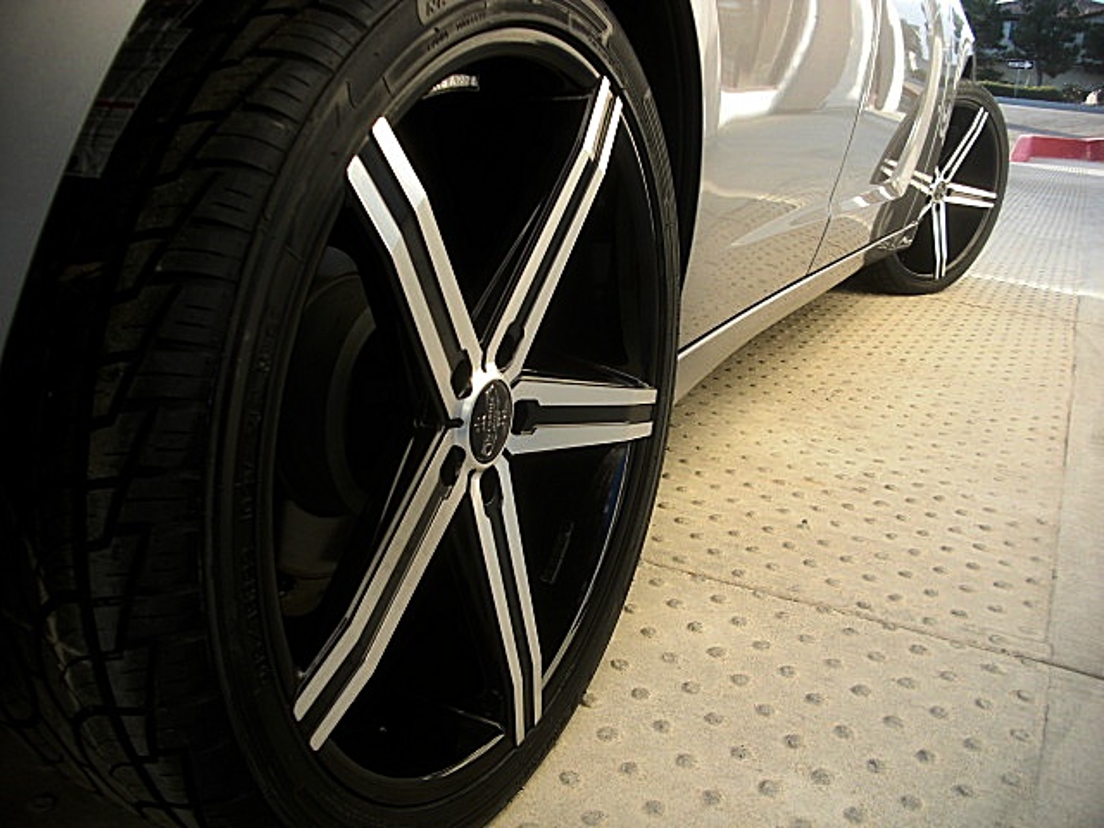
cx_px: 552
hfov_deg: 51.4
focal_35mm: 36
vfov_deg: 39.7
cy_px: 414
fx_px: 1148
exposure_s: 1/125
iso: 50
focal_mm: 6.3
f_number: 2.8
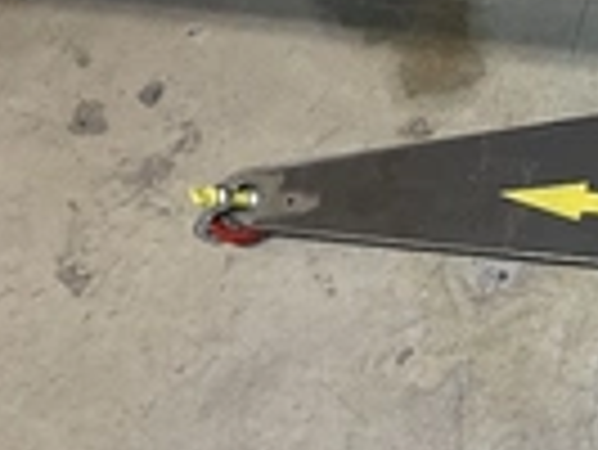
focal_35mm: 78
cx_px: 886
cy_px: 171
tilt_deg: -59.4
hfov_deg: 21.3
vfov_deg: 18.9
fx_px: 1349
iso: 200
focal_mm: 4.2
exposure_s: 1/60
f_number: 1.6
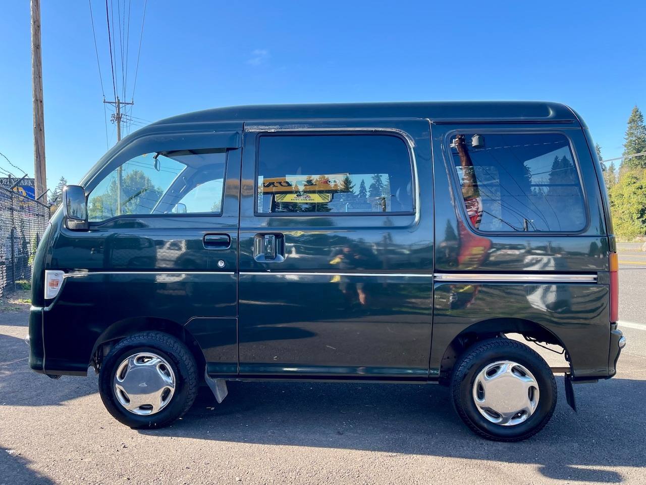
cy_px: 242
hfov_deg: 69.4
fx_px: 467
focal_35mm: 25
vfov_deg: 54.9
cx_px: 323
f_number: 1.6
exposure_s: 1/478
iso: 32
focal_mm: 5.1
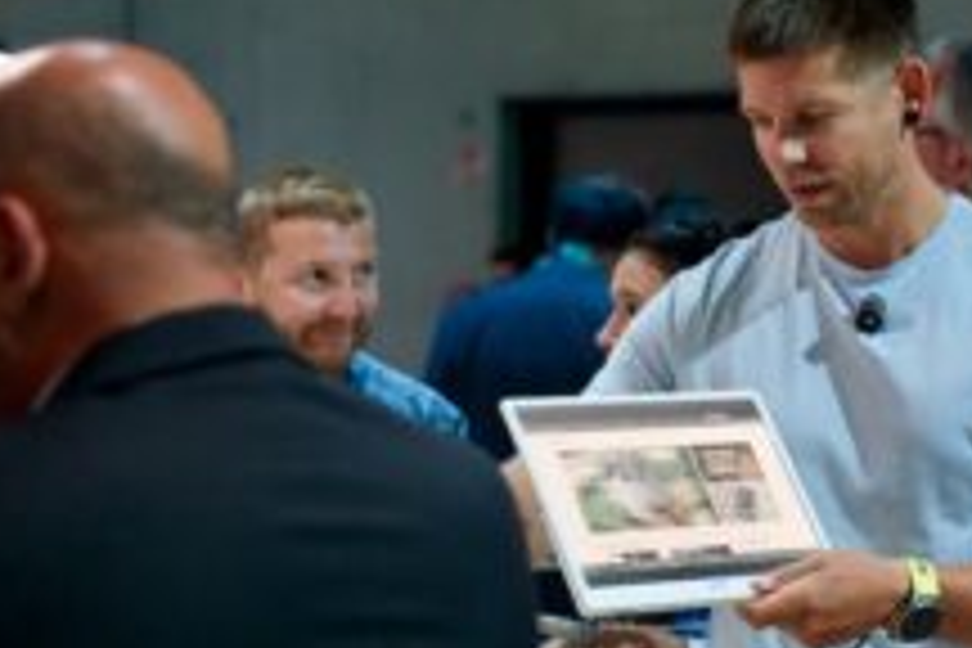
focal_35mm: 100
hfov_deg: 20.1
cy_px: 187
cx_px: 855
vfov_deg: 13.7
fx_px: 2700
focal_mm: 50
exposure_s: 1/60
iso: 400
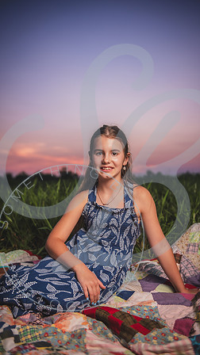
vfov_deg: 50.5
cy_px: 178
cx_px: 106
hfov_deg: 29.7
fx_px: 377
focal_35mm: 40
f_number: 2.8
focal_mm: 38
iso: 200
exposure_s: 1/1000
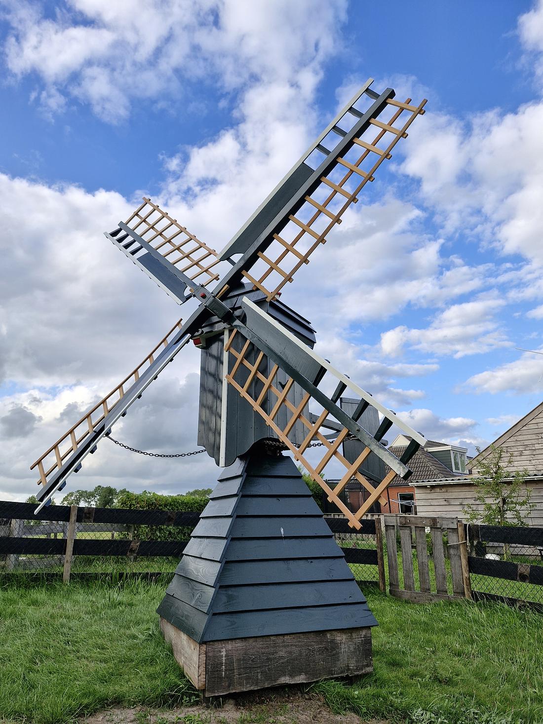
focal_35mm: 23
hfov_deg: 58.9
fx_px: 481
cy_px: 362
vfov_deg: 73.9
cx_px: 272
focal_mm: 5.54
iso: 50
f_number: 1.8
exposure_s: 1/612
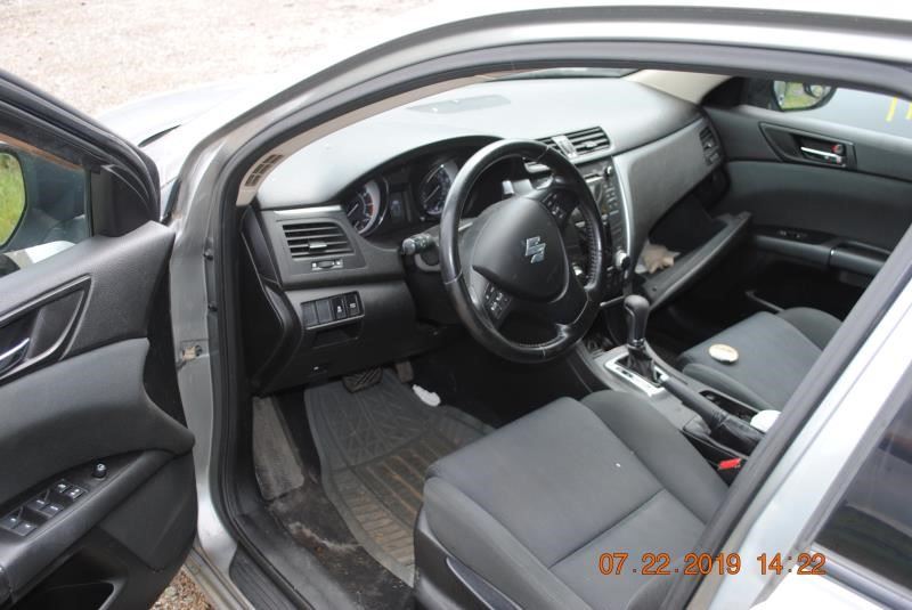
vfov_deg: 40.0
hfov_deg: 57.2
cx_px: 456
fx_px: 837
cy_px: 305
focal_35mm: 33
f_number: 3.8
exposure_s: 1/125
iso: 160
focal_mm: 22
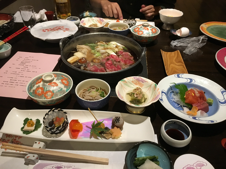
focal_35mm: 29
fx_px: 189
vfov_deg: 48.2
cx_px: 113
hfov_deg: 61.7
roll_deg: -1.8
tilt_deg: -39.6
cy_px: 84
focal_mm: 4.15
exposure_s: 1/15
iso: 200
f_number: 2.2
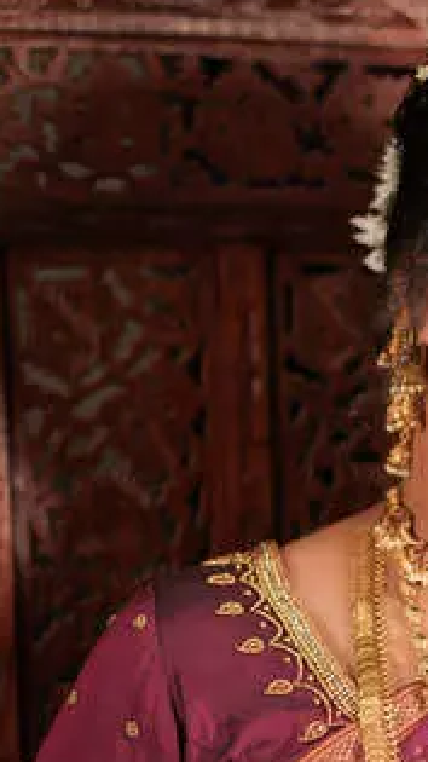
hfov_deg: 9.0
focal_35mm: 133
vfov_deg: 15.9
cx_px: 528
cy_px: 694
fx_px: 2686
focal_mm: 50
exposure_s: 1/800
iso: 640
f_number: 1.8
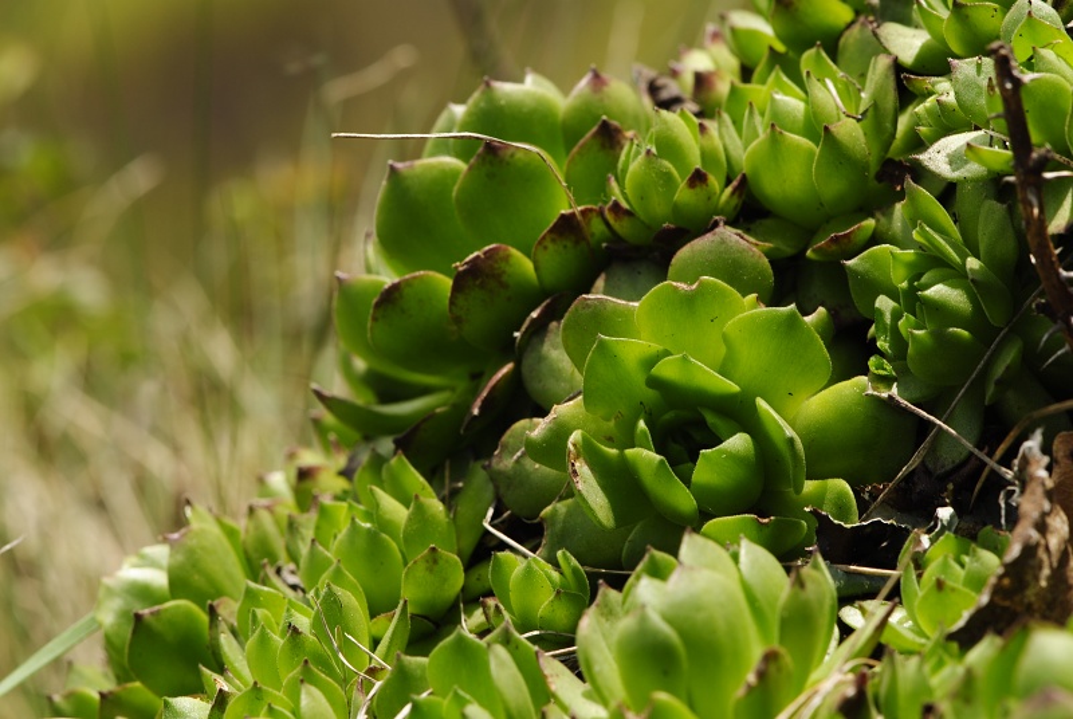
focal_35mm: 128
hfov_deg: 16.0
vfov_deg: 10.8
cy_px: 360
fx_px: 3806
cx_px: 536
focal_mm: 85
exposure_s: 1/125
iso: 100
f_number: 9
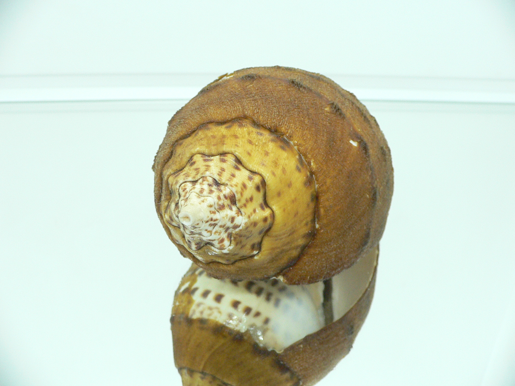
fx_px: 521
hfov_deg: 52.6
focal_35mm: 35
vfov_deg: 40.7
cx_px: 258
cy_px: 193
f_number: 2.8
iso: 200
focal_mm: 4.6
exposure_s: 1/50
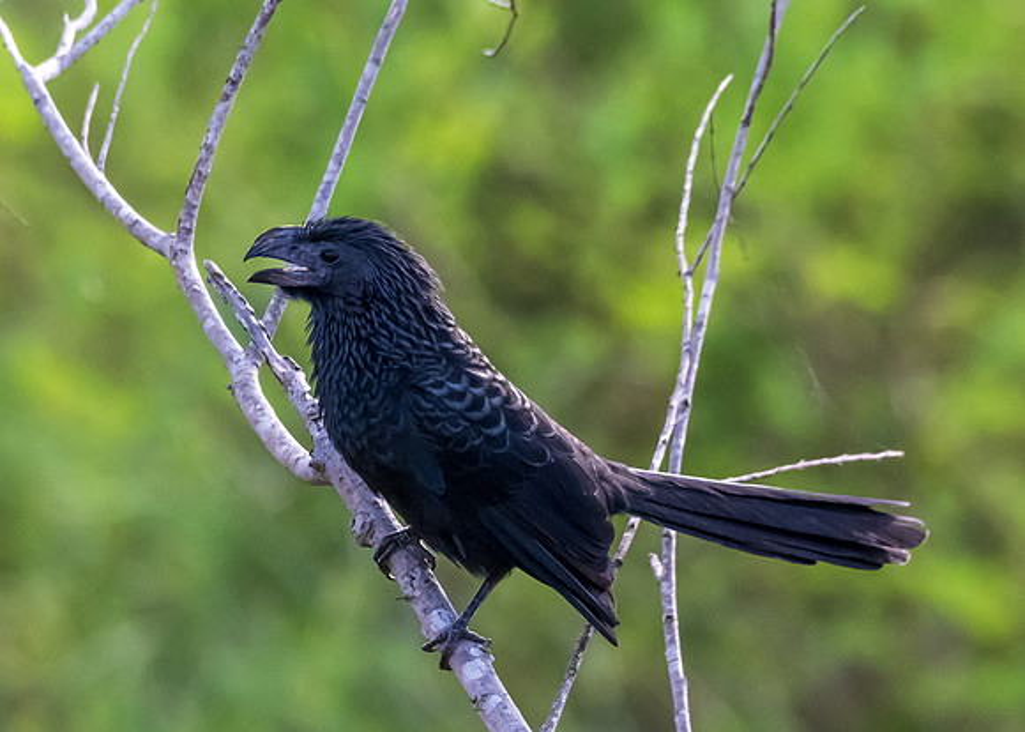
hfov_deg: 1.8
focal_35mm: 1139
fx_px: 33139
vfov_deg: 1.3
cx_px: 222
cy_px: 462
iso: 4500
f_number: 10
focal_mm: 500
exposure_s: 1/1250
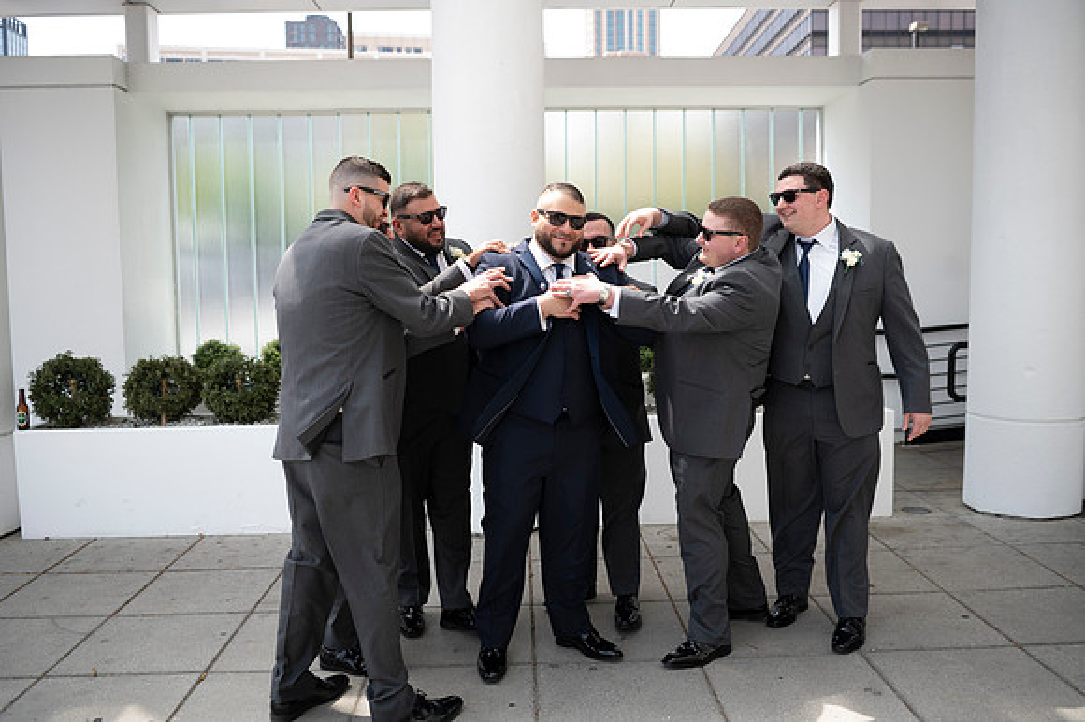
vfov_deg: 41.1
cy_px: 361
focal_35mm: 32
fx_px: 964
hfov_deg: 58.7
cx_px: 542
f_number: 2.8
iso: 50
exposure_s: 1/250
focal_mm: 32
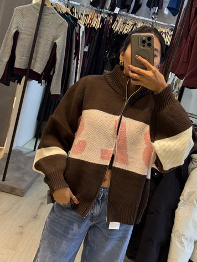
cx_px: 105
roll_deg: -13.9
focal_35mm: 54
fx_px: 409
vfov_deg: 35.5
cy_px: 122
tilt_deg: -8.5
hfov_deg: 27.1
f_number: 1.78
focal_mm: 6.76
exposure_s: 1/100
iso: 160
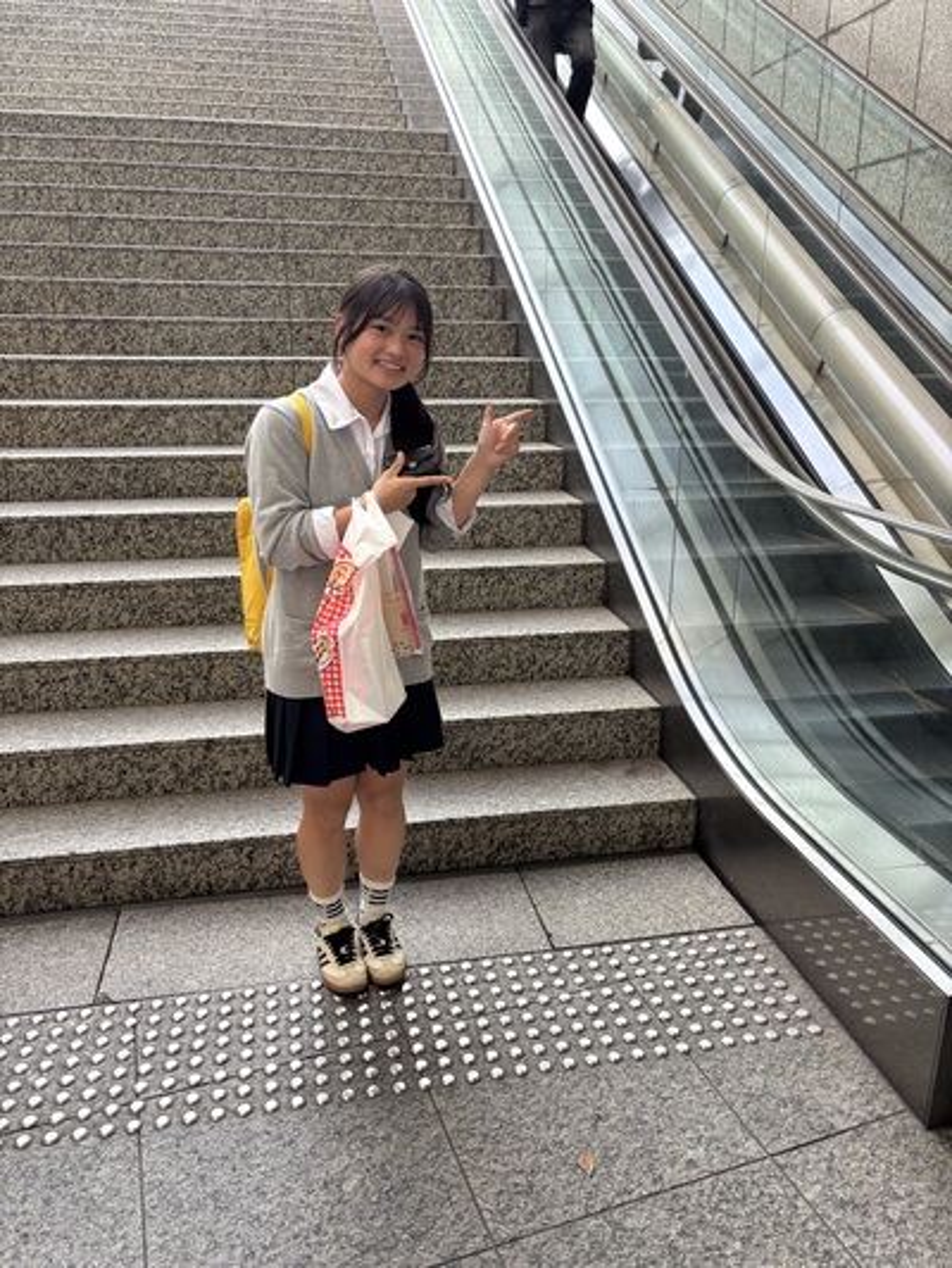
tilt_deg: -17.0
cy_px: 634
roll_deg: -0.5
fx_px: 953
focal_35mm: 26
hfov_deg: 53.1
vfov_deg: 67.3
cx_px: 476
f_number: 1.6
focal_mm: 5.96
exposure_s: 1/80
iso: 125
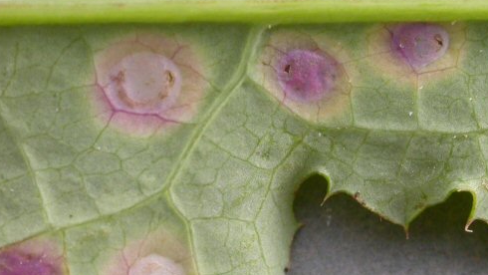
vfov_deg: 9.3
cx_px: 349
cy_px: 153
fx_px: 1683
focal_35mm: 130
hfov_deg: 16.4
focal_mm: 16.2
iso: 100
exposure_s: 1/60.9
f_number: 4
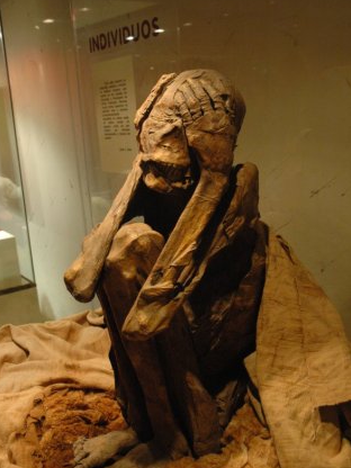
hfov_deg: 34.7
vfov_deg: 45.2
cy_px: 242
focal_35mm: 42
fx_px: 562
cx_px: 174
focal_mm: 25
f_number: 5
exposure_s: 1/13
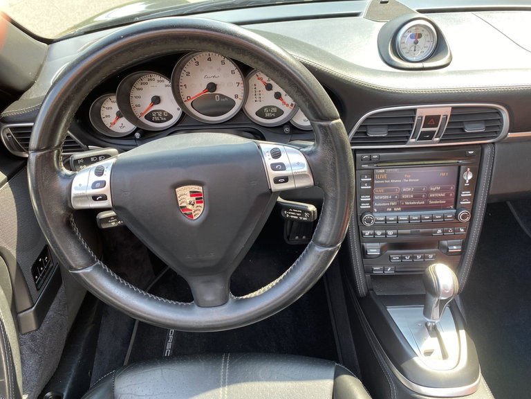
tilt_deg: -36.6
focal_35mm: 26
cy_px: 200
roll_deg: +2.0
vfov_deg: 53.1
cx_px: 266
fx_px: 399
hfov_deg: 67.3
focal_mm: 4.25
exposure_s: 1/121
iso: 50
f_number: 1.8
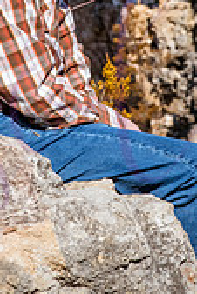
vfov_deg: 6.2
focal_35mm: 333
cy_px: -16
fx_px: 2728
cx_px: 80
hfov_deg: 4.1
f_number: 14
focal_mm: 125
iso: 800
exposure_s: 1/1000
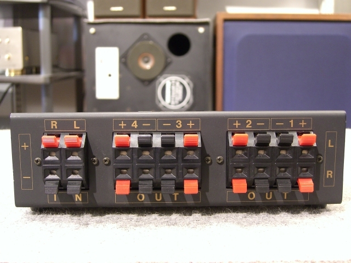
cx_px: 176
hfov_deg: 41.2
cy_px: 132
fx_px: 466
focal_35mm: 46
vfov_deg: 31.5
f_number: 3.1
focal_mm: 9.5
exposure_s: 1/5
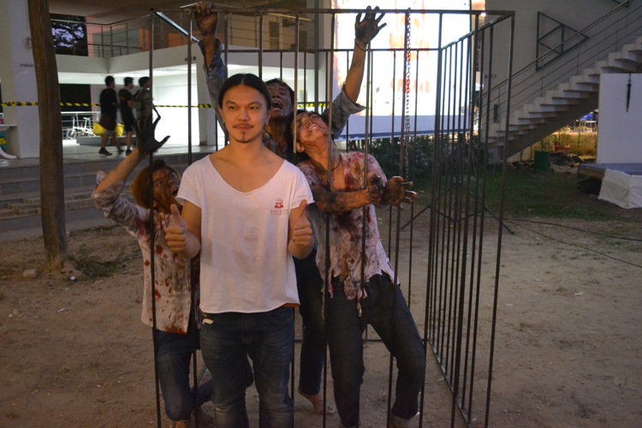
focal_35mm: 33
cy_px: 214
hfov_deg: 57.2
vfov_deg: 40.0
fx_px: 588
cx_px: 321
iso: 3200
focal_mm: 22
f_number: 3.8
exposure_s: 1/15
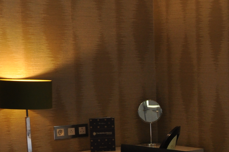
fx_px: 712
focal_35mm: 112
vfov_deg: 12.1
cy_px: 140
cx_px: 382
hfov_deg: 16.1
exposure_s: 1/30
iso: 320
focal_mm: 22
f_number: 5.6
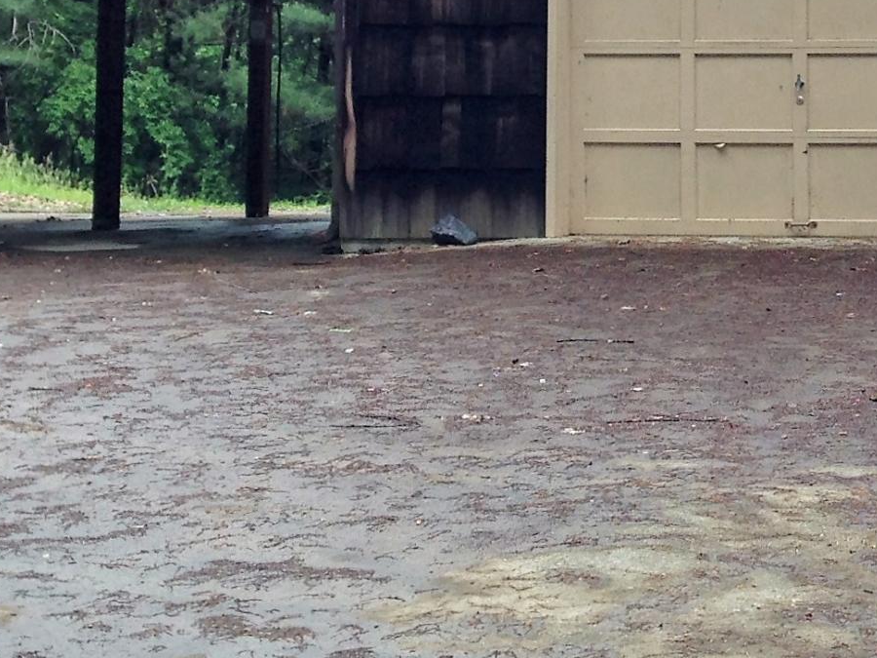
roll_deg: -0.6
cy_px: -164
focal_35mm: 110
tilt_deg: +5.2
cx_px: 965
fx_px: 2787
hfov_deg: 17.3
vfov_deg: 13.1
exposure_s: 1/122
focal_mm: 4.12
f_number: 2.4
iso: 50
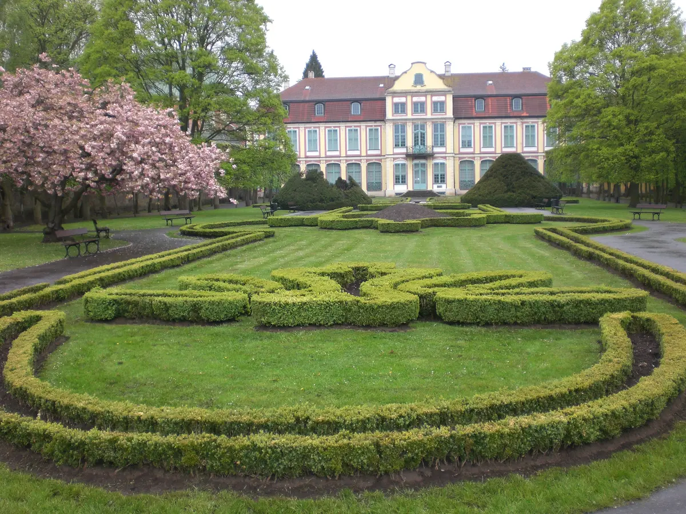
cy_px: 257
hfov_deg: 49.0
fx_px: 753
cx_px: 343
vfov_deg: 37.7
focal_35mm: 38
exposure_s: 1/160
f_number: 3.1
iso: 50
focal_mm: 6.3
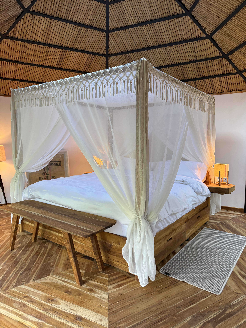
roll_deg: -0.1
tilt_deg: -5.9
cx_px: 123
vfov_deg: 71.6
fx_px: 227
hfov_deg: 56.8
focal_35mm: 24
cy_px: 164
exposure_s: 1/120
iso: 200
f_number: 1.78
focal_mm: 6.76
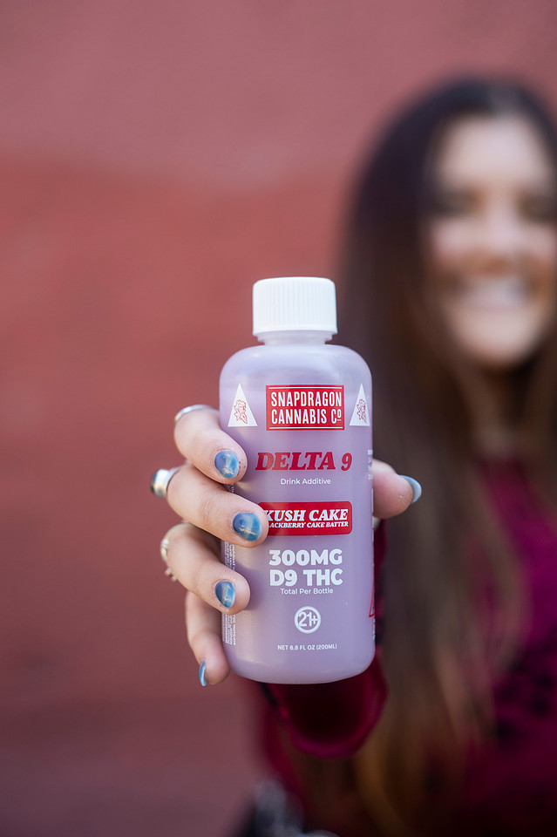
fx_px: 1162
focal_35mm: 50
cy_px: 418
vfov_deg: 39.6
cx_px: 278
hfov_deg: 27.0
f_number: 2.8
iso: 400
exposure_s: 1/500
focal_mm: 50
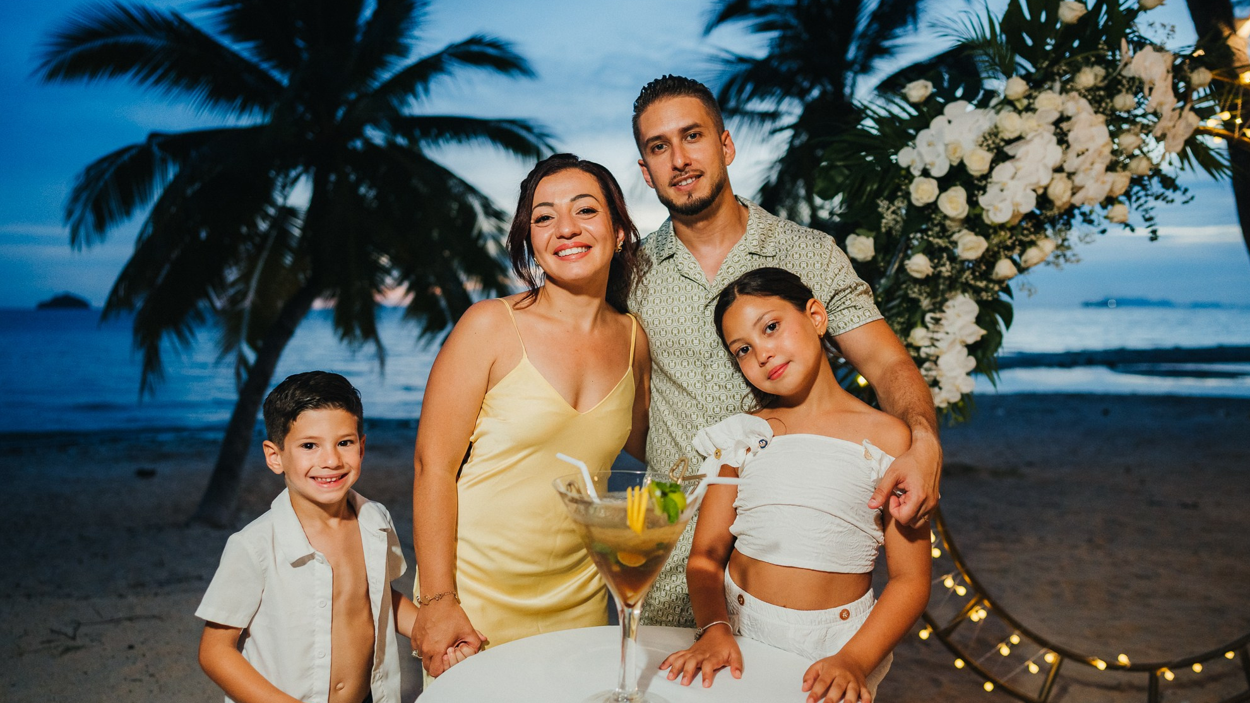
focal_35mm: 26
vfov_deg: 44.4
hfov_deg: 71.9
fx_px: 862
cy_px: 361
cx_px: 646
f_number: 1.8
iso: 1600
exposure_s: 1/250
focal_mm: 24
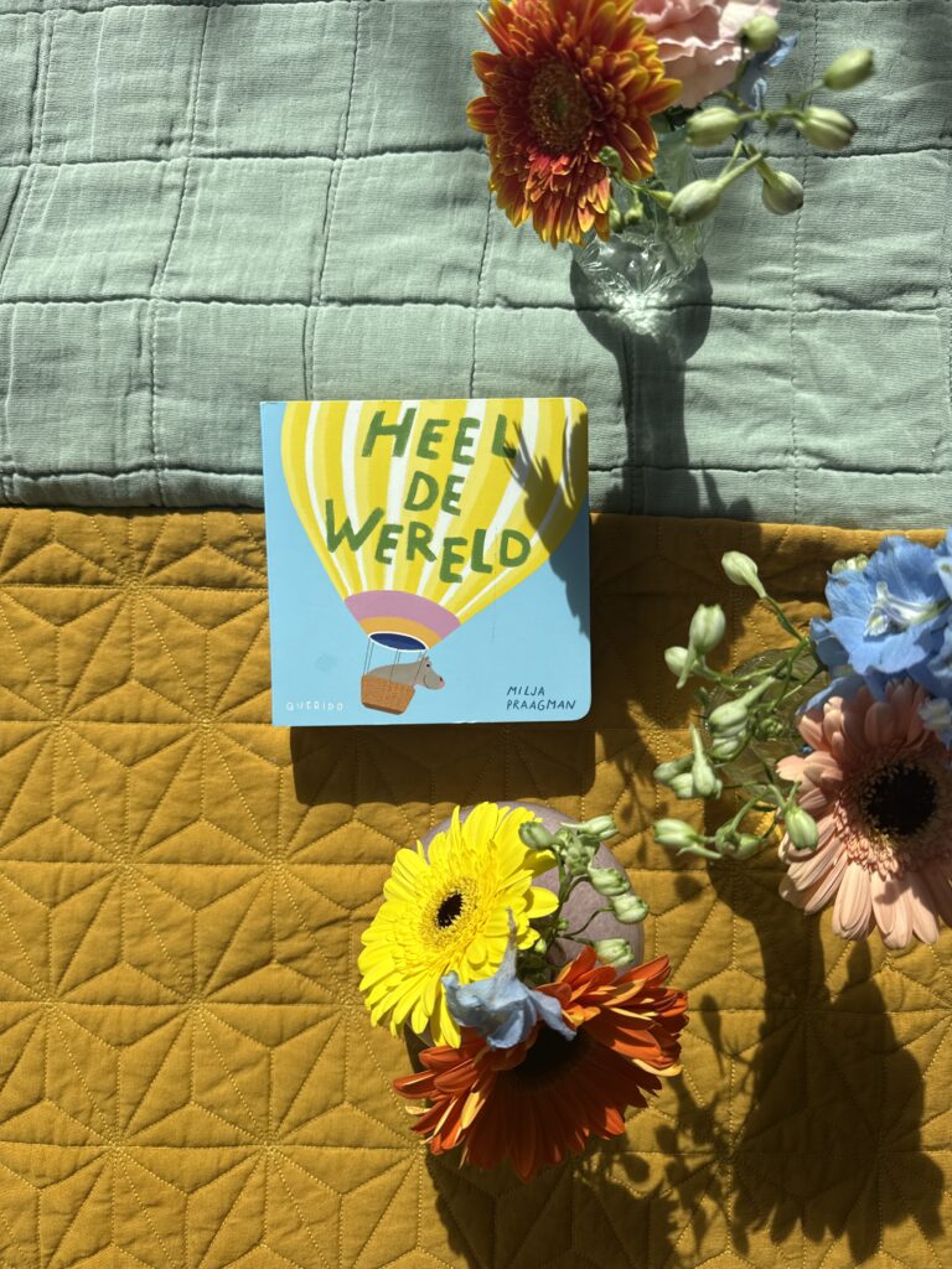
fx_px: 880
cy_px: 634
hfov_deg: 56.8
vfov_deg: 71.6
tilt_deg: -87.1
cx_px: 476
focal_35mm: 24
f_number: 1.78
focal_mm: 6.76
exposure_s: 1/2907
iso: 80
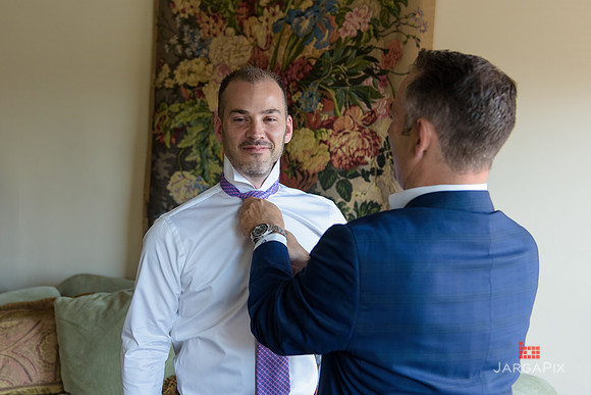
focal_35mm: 52
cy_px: 152
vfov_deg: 26.1
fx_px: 849
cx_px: 227
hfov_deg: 38.2
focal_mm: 42
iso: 1000
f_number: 3.2
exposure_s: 1/125
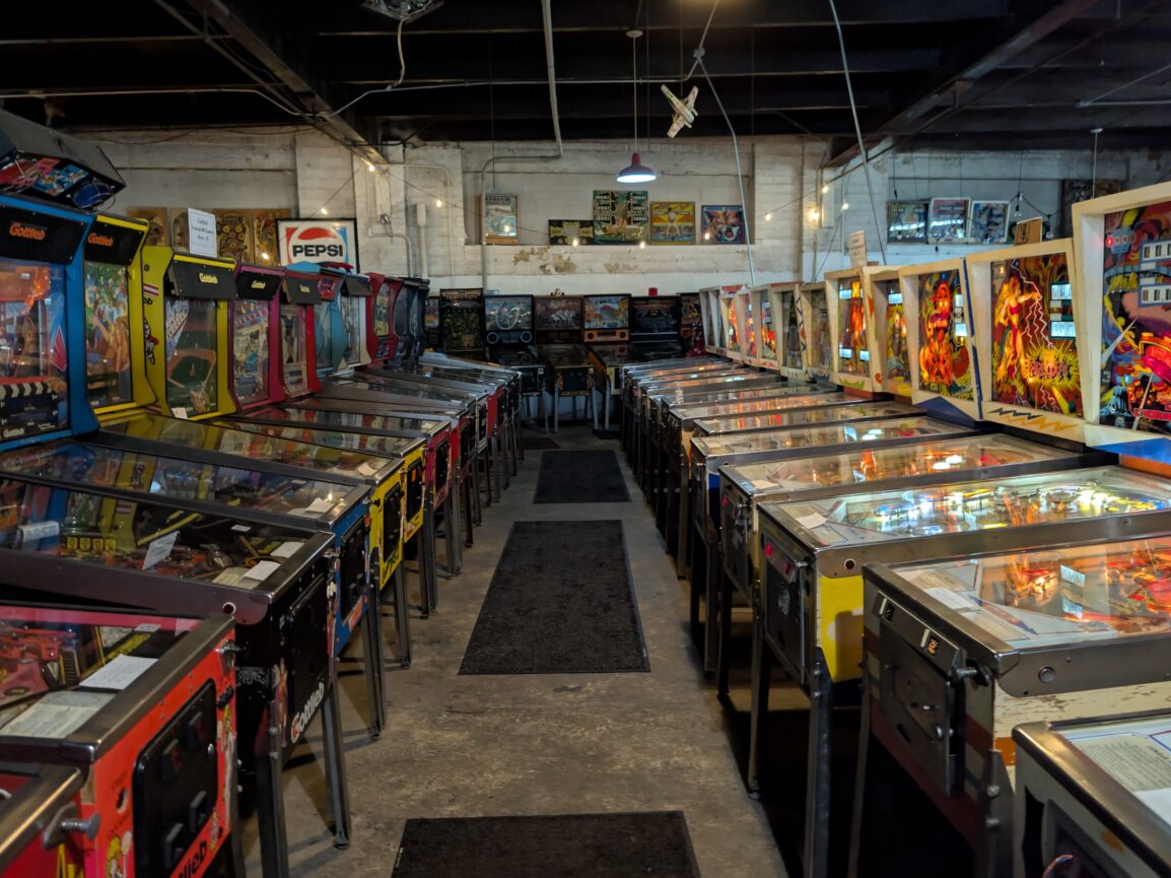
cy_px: 433
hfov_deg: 69.4
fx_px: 846
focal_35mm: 25
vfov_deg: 54.9
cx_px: 577
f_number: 1.68
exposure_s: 1/60
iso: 574
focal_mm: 6.9
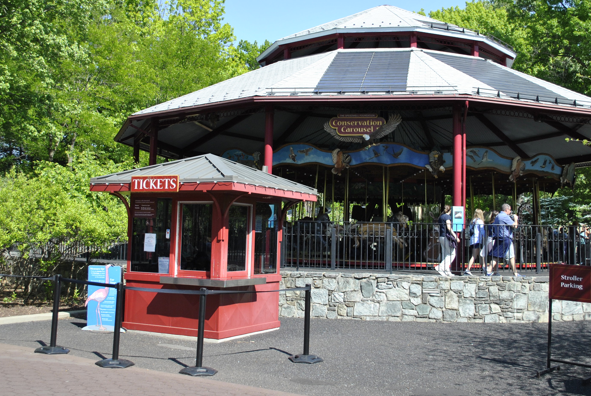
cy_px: 159
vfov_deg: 31.9
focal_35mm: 42
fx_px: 690
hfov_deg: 46.3
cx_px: 313
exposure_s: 1/1000
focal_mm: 20
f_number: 4
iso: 200
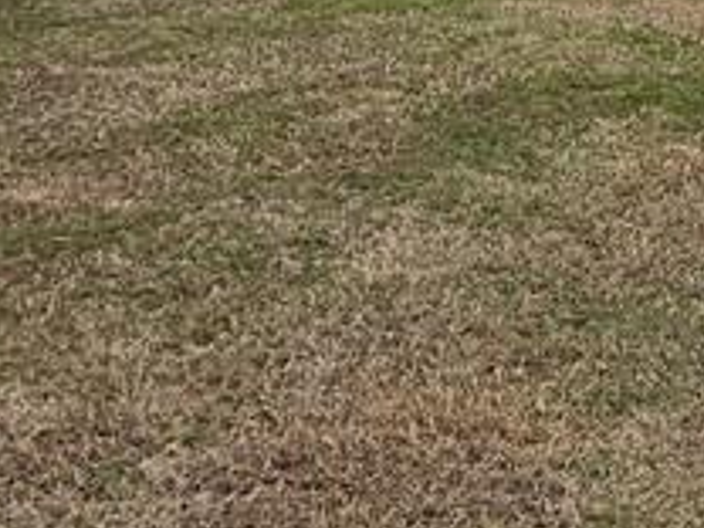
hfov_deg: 14.9
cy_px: -477
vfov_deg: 11.9
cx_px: 1317
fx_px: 2298
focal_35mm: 113
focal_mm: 5.4
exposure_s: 1/1154
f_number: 1.8
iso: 40
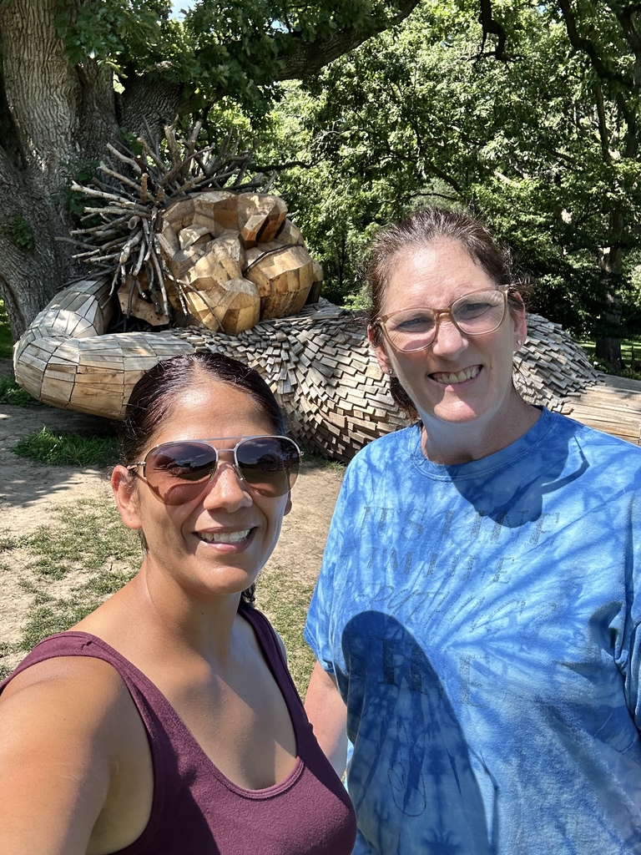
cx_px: 320
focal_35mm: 30
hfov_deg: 46.8
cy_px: 428
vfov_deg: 60.0
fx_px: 741
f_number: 1.9
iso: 25
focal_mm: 2.69
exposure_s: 1/720
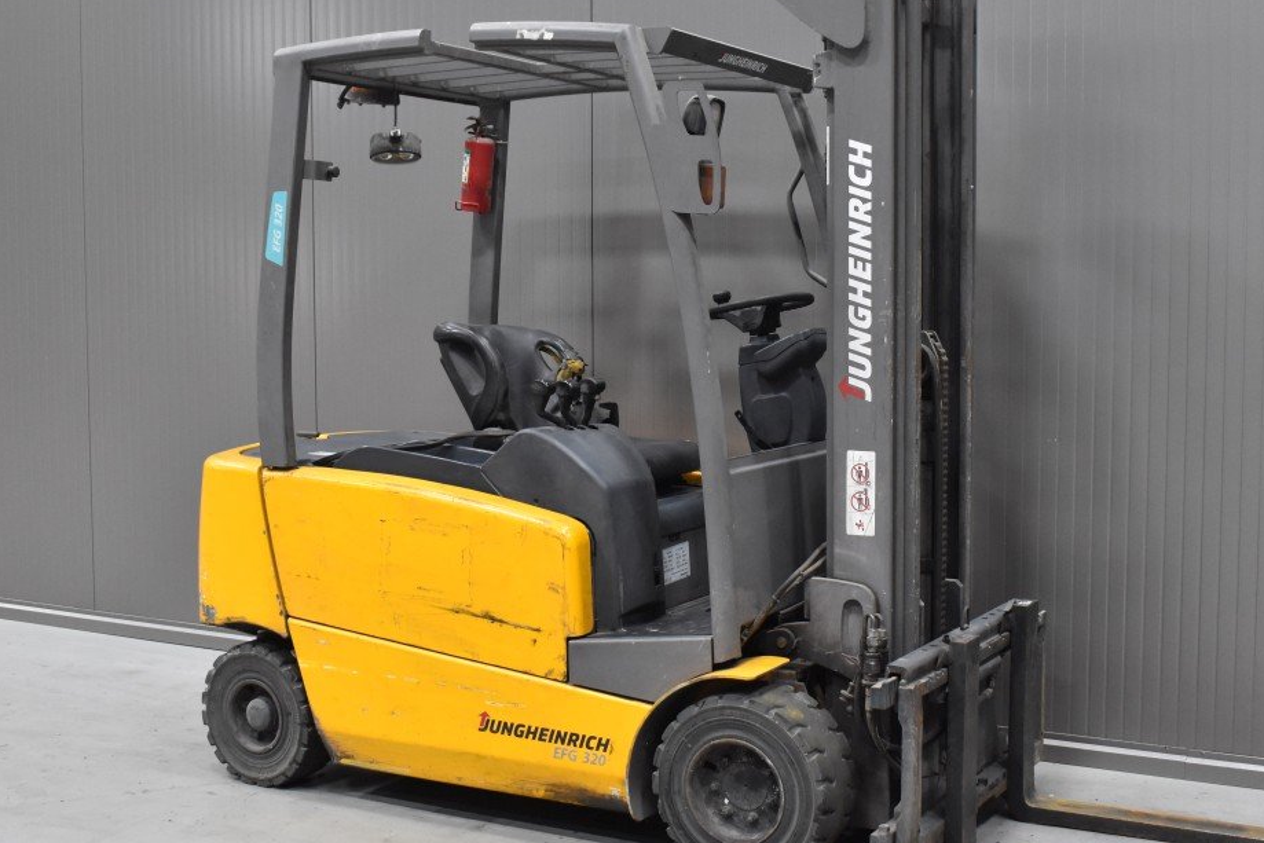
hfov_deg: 41.9
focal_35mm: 47
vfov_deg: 28.7
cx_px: 688
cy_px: 425
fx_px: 1650
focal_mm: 24
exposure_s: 1/40
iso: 1600
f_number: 5.6
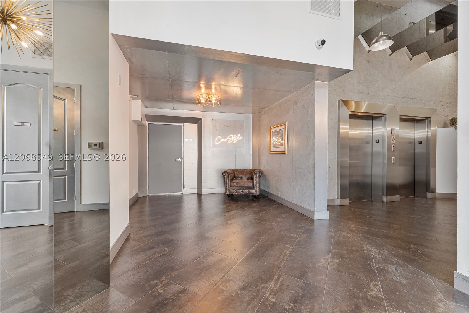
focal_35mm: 14
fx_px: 182
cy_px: 156
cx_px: 234
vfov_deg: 81.2
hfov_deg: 104.3
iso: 100
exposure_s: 1/1.25
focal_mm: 14
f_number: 8
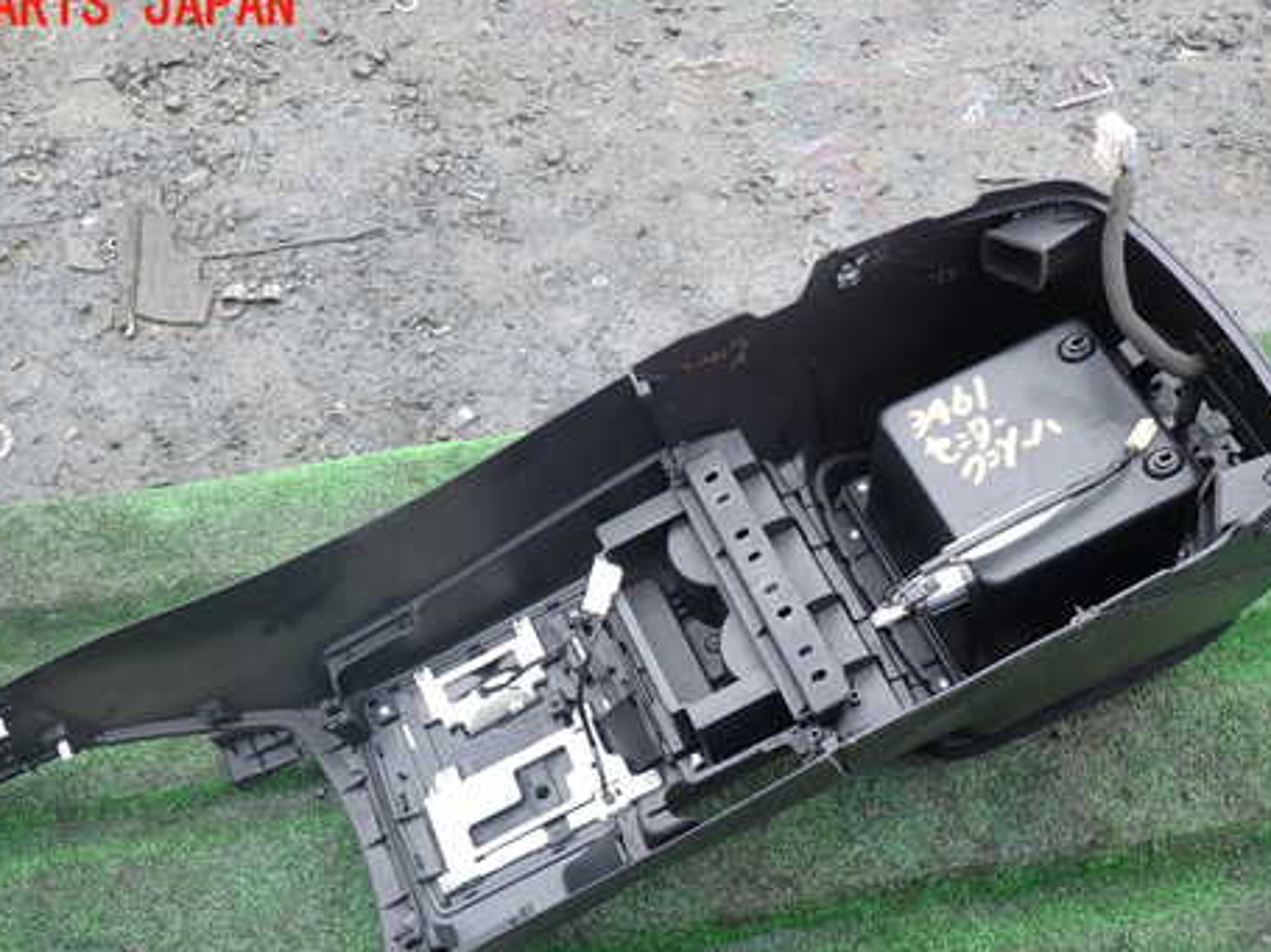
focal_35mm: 33
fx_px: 1211
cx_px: 626
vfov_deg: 42.6
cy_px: 600
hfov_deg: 55.4
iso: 125
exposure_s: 1/60
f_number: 2
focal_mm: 4.5
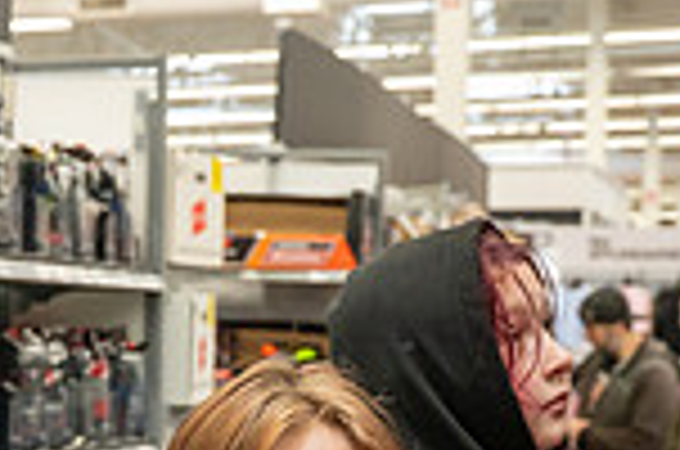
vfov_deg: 12.3
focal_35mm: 110
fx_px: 2073
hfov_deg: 18.2
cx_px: 0
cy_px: 432
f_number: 3.5
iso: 3200
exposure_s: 1/320
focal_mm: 28
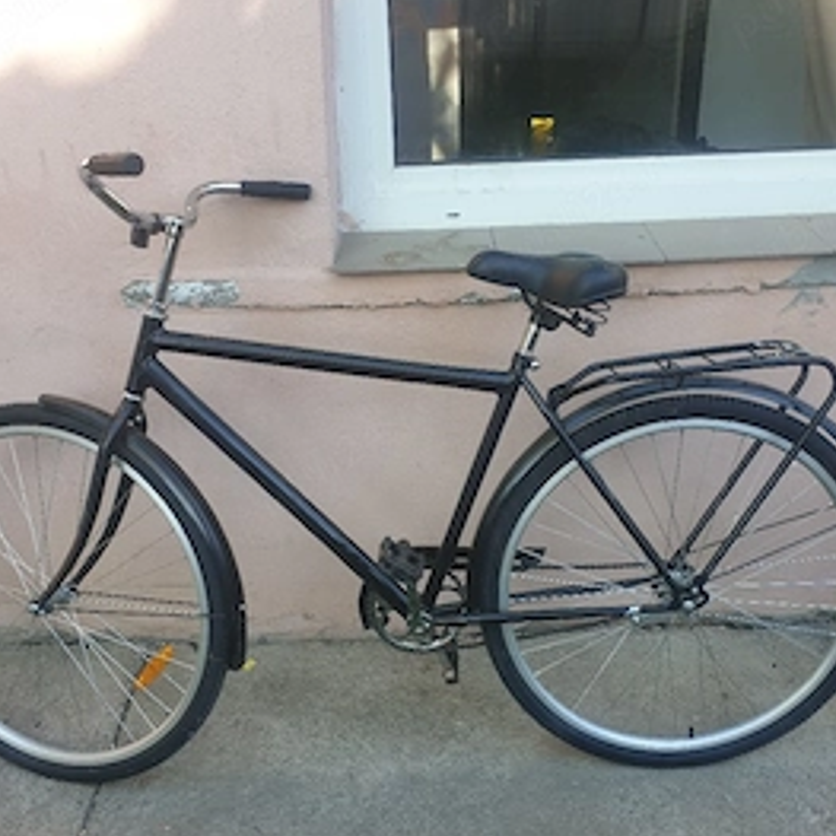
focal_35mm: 35
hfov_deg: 47.2
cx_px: 401
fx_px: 956
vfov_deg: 47.0
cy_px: 499
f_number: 2.4
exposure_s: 1/145
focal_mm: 4.3
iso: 50
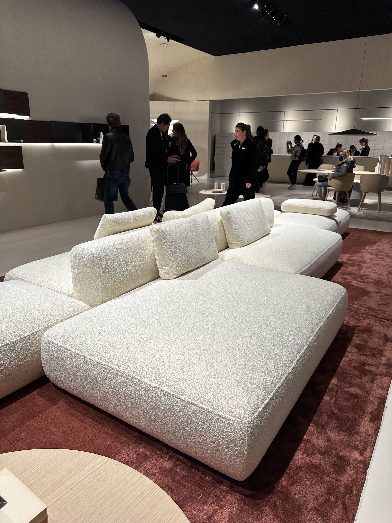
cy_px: 262
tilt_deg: -17.3
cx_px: 196
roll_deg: +0.5
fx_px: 362
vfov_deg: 71.6
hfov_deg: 56.8
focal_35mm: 24
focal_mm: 6.86
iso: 125
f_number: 1.78
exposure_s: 1/111
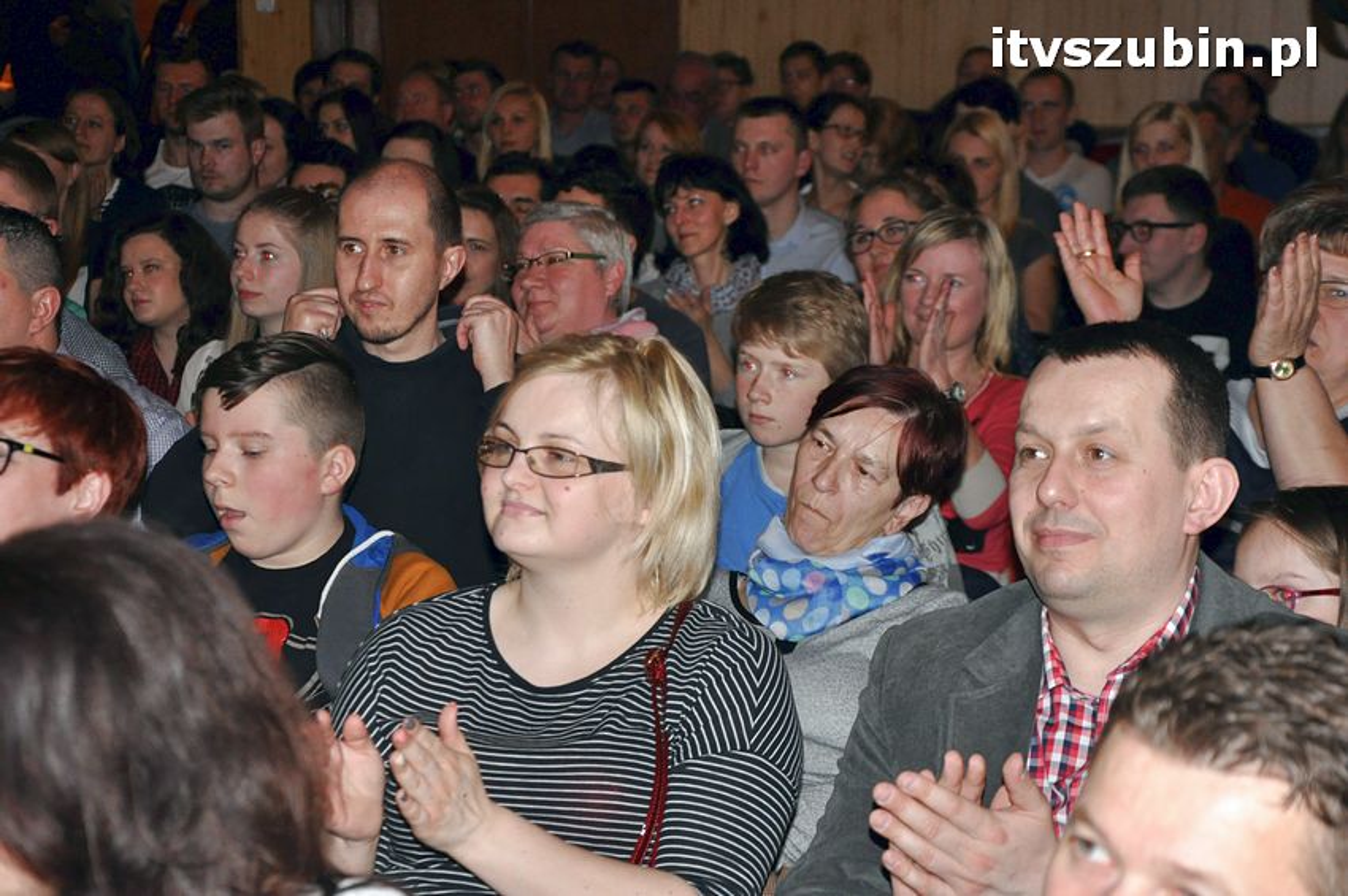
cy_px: 448
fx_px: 2918
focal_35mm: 78
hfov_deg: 26.0
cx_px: 674
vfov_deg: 17.5
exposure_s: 1/60
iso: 1000
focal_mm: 52
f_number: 5
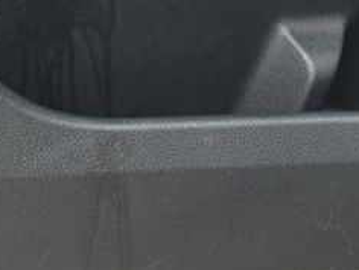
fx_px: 1618
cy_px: -307
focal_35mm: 156
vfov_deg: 8.9
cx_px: -11
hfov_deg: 12.5
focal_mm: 6.5
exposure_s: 1/119
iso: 19
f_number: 1.4
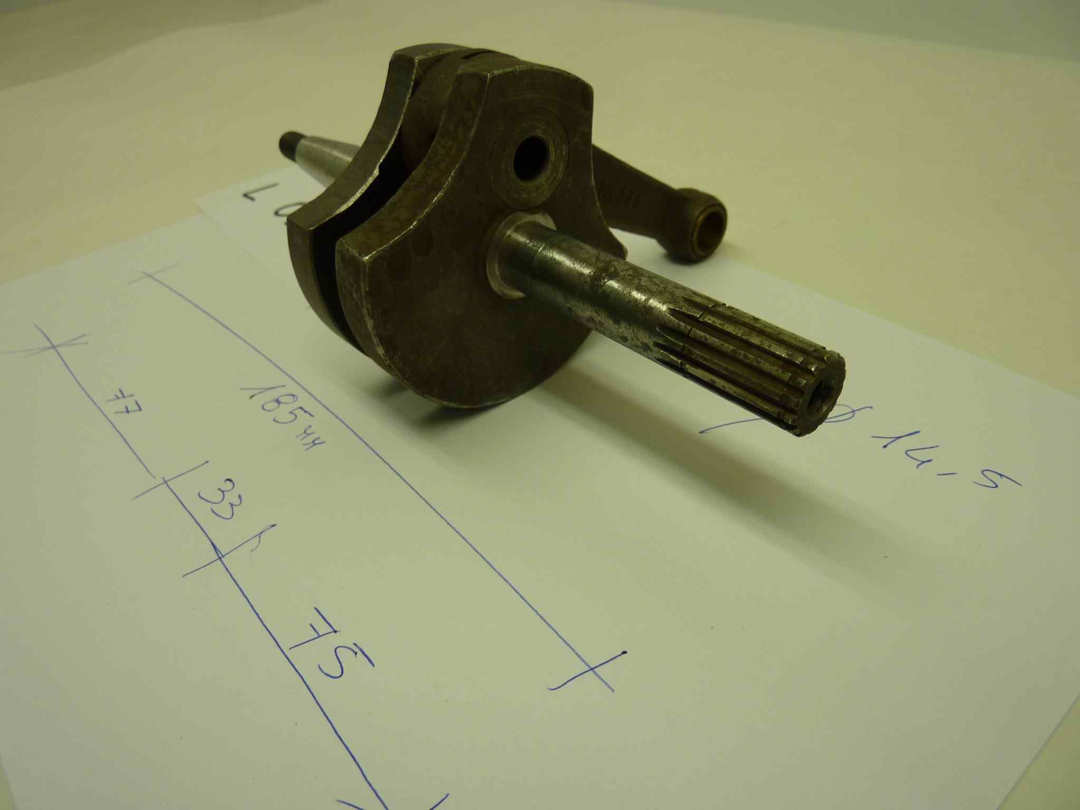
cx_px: 540
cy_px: 405
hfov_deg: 69.4
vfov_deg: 54.9
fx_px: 780
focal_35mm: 25
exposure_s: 1/50
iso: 80
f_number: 3.3
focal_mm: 4.1
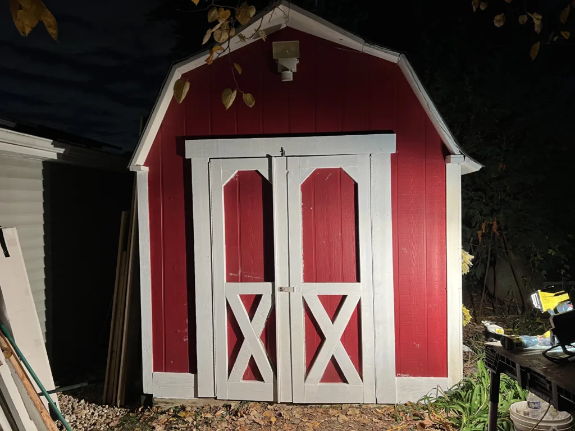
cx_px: 288
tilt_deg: -0.6
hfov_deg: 67.3
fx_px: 432
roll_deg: +0.8
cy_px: 216
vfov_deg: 53.1
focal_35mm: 26
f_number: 1.5
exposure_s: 1/60
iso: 200
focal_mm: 5.7
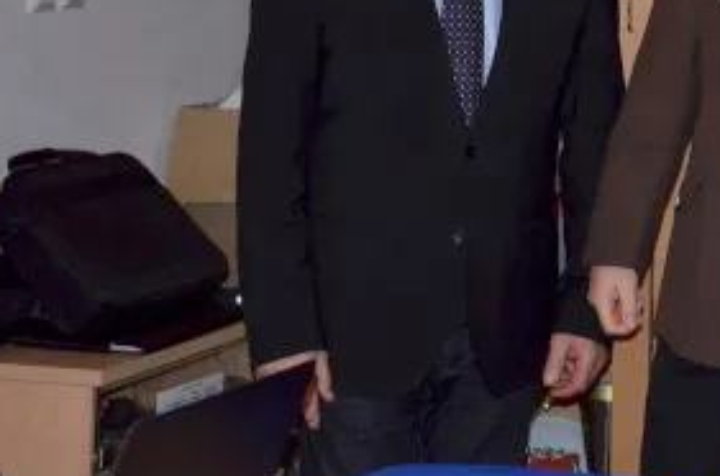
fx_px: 2774
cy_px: -10
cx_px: 810
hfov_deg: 14.4
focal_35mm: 139
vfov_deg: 9.7
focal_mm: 40
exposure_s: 1/60
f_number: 4.5
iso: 3200
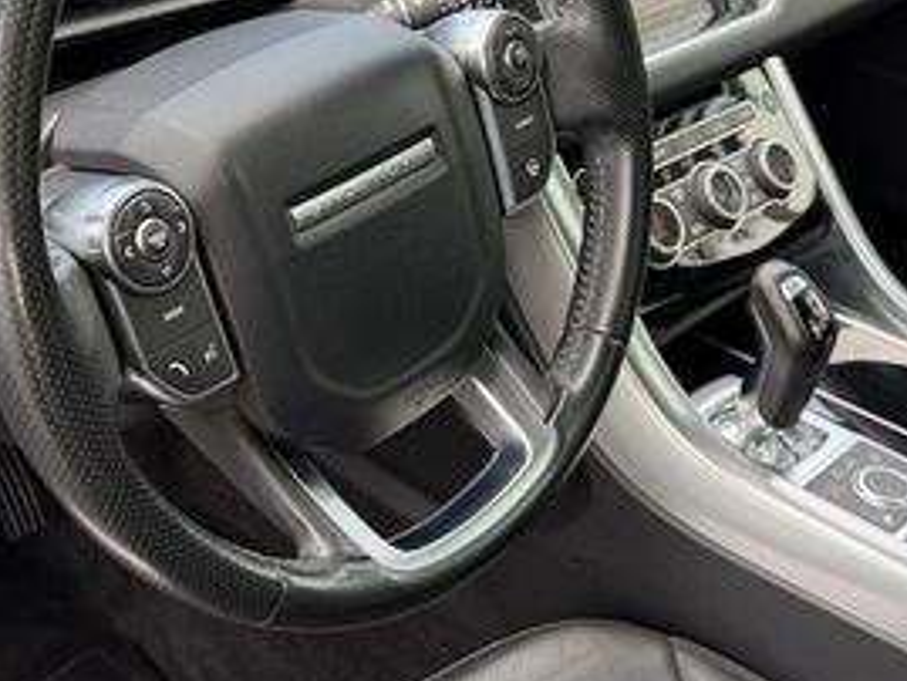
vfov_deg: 25.7
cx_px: 398
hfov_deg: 33.7
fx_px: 1494
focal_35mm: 57
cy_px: 320
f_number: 1.78
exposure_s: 1/145
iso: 100
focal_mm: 6.76
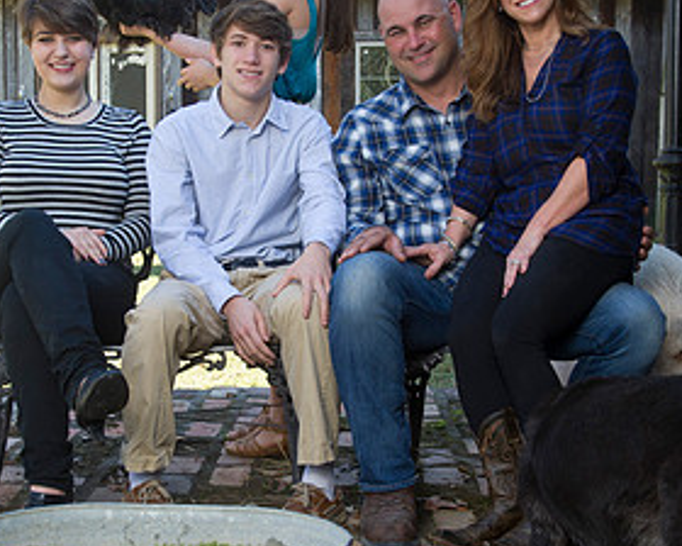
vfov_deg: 22.5
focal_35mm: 68
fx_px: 1373
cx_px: 283
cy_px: 288
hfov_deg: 27.9
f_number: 9
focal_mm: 35
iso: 400
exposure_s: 1/100
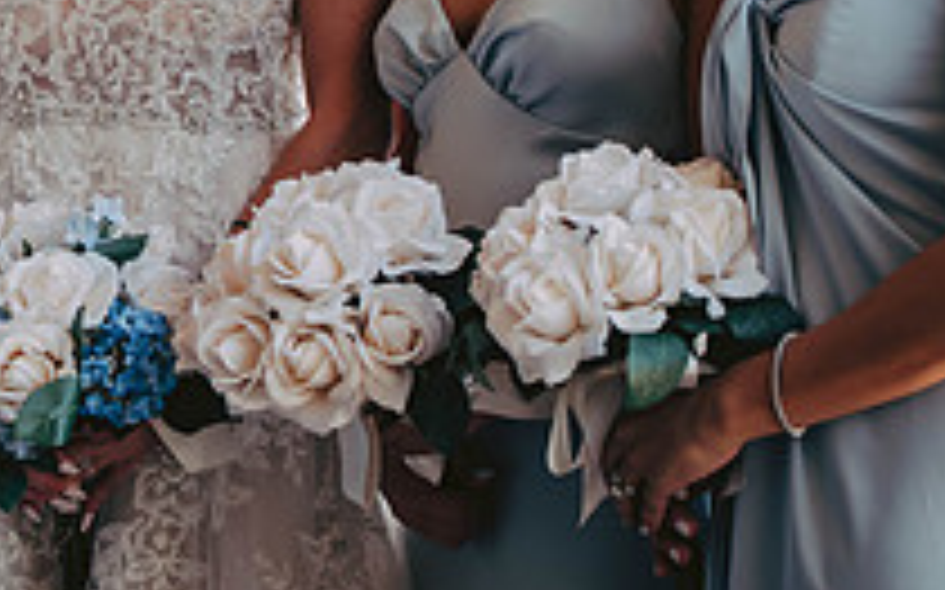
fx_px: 5071
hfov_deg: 10.5
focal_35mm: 197
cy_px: -101
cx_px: -180
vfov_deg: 6.6
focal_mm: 70
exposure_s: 1/125
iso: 320
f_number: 2.8
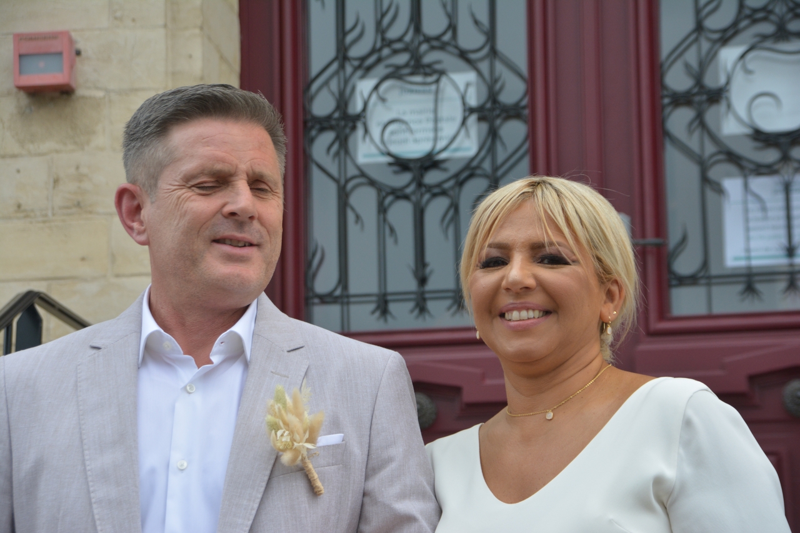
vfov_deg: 10.2
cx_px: 400
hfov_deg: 15.2
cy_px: 266
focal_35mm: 135
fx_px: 2999
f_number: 5.3
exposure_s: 1/250
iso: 400
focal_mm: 90
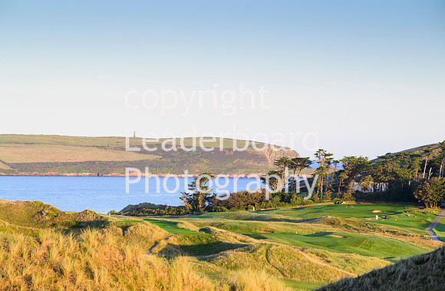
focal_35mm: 114
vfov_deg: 11.8
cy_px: 151
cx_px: 226
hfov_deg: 18.0
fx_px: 1405
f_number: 5
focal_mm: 110
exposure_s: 1/400
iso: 320
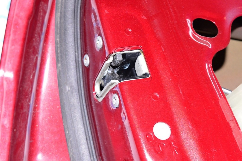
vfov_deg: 19.7
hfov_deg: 29.3
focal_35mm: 69
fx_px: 463
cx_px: 121
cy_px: 80
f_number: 8
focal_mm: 46
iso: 1600
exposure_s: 1/160
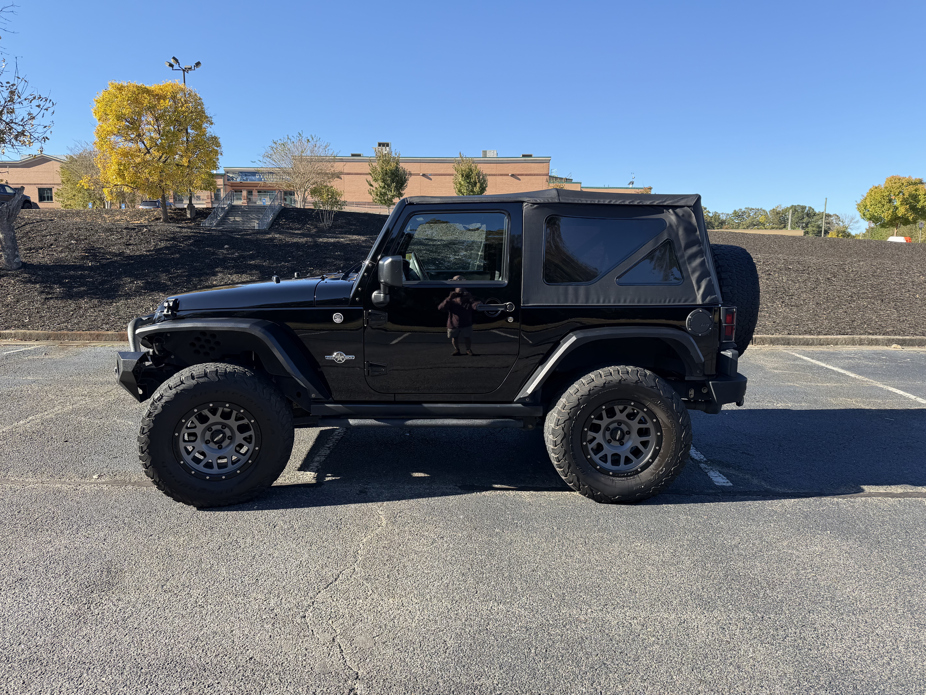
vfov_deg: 56.8
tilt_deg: -5.8
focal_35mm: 24
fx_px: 642
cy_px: 348
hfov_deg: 71.6
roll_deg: -1.4
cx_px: 463
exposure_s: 1/1689
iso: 80
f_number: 1.78
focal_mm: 6.76
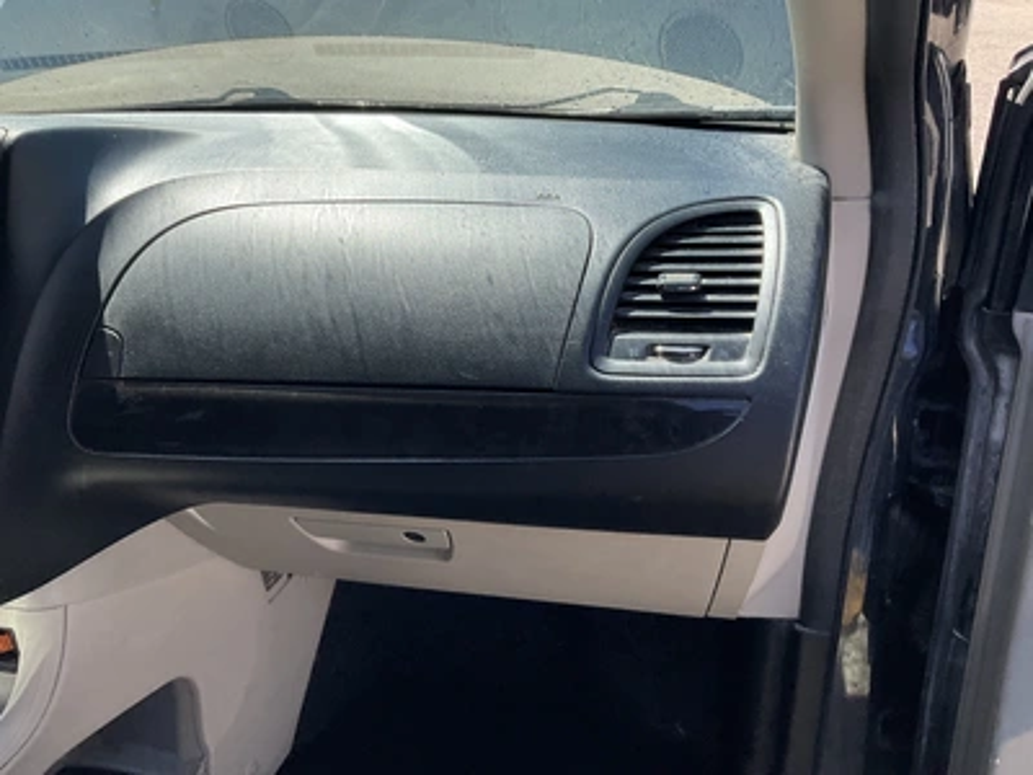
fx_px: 865
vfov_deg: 48.2
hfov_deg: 61.7
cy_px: 388
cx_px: 516
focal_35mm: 29
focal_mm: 3
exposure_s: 1/519
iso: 25
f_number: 1.8
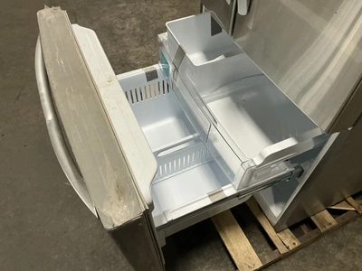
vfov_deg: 49.7
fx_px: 293
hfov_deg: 63.4
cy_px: 136
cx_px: 181
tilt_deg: -53.0
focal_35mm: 28
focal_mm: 3
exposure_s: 1/60
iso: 160
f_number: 1.8
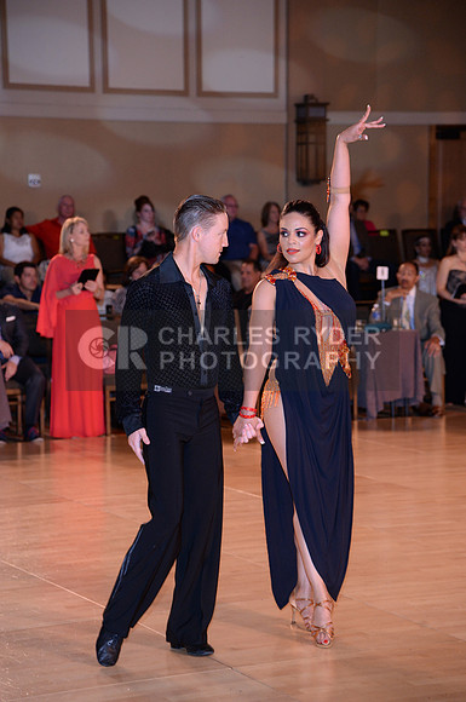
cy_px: 351
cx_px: 233
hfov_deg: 14.4
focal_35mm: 95
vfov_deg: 21.5
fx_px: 1850
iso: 2000
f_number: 4.5
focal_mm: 95
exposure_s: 1/200
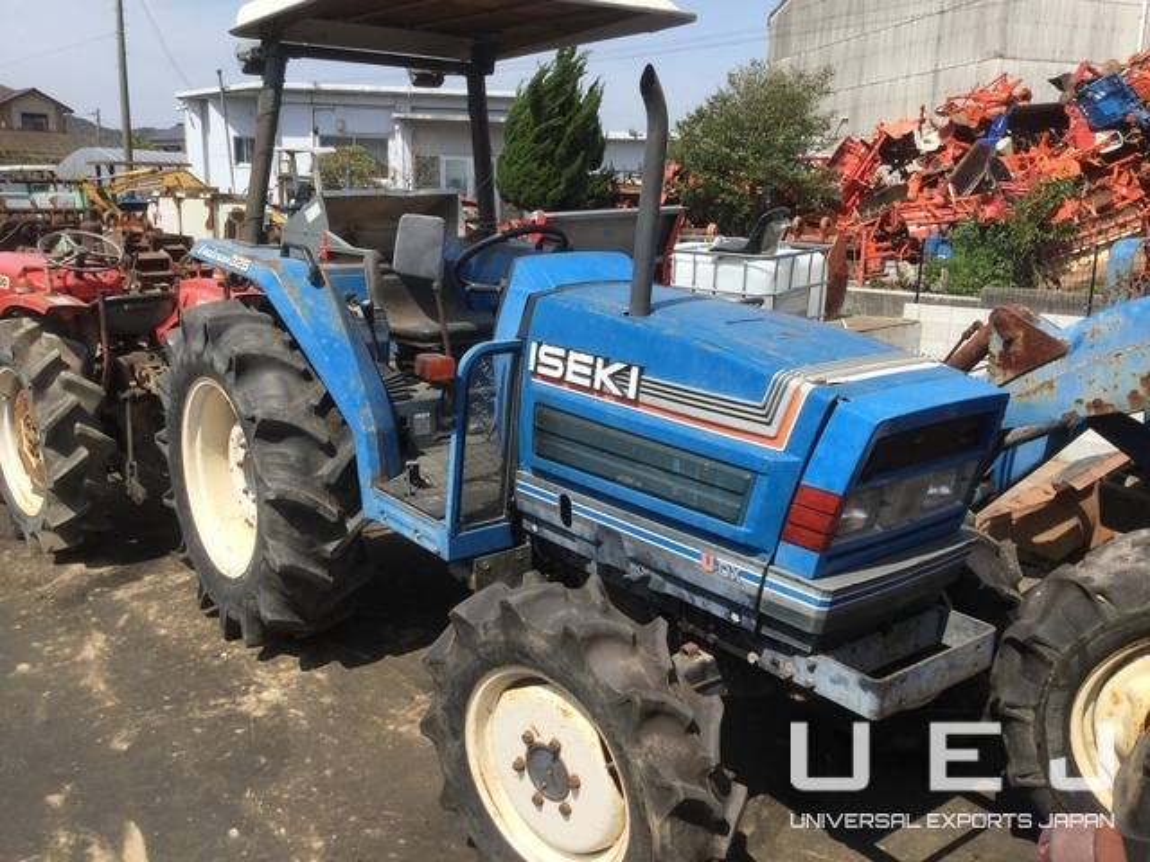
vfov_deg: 45.4
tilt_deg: -13.7
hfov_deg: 58.4
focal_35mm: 31
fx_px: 1030
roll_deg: -1.0
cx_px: 575
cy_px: 431
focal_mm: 3.3
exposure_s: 1/1235
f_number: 2.4
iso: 25
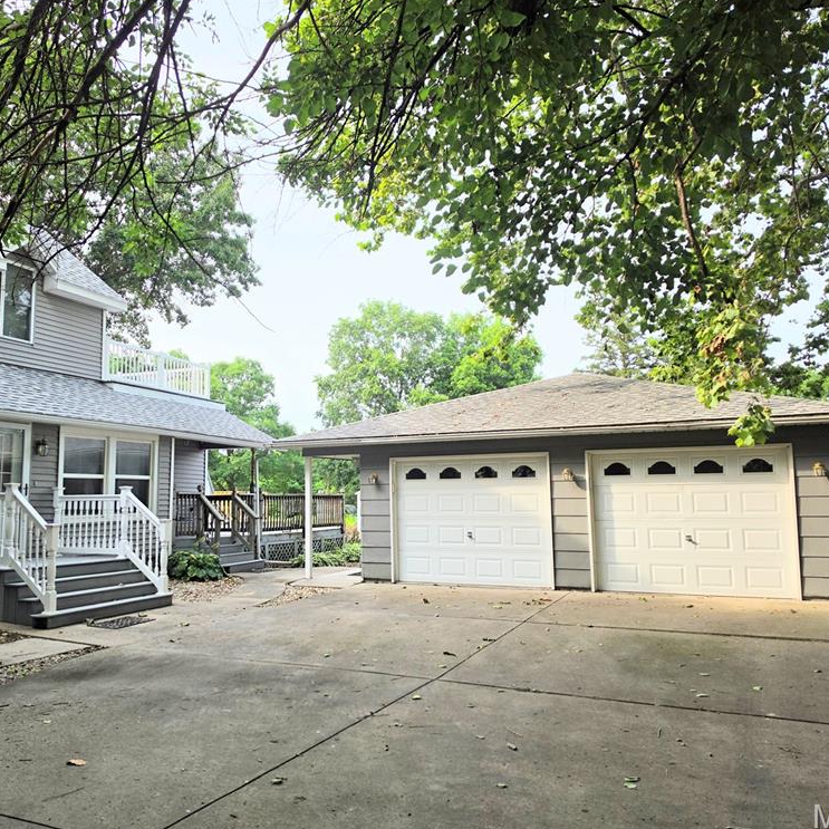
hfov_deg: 57.1
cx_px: 354
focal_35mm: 28
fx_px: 759
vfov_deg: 57.3
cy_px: 412
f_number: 1.4
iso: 64
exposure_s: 1/4331
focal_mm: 6.5
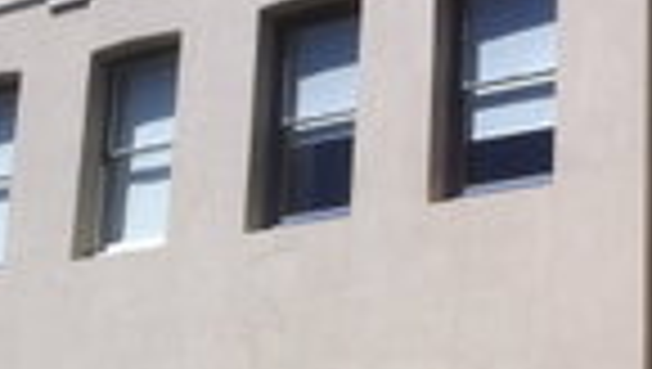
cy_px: 250
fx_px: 1818
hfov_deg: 20.3
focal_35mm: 105
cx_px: 387
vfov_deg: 11.6
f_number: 2.8
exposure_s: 1/3016
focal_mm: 3.85
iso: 80
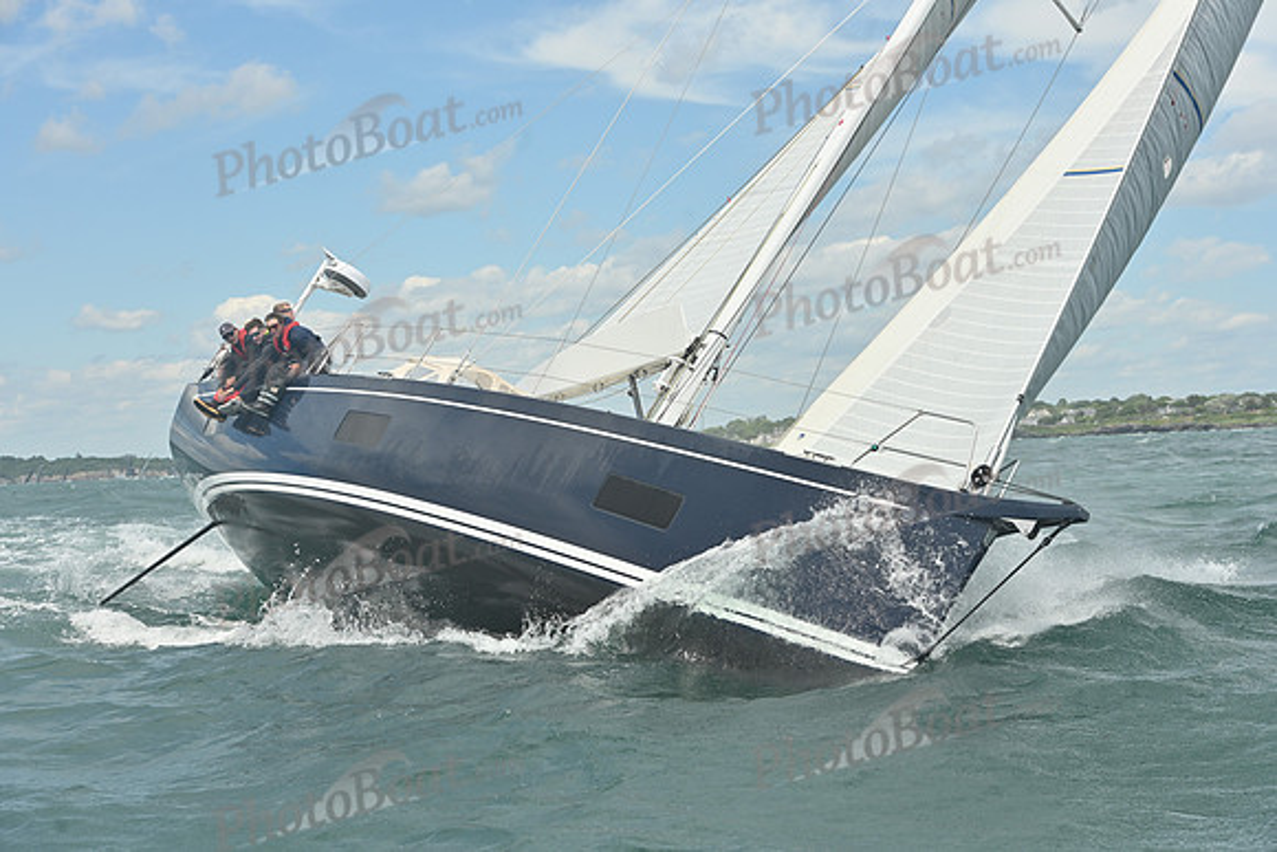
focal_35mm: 70
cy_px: 426
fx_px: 2484
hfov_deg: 28.8
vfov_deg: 19.5
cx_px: 638
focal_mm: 70
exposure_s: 1/1250
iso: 250
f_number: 7.1
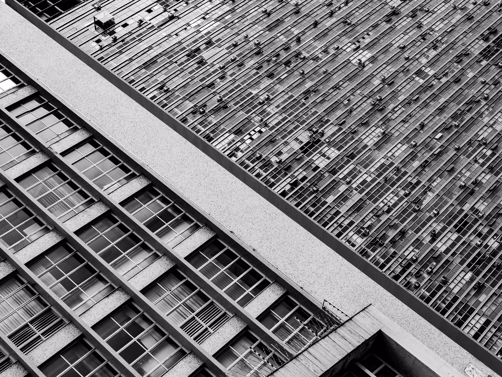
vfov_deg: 29.1
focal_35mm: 50
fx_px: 725
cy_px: 188
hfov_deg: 38.2
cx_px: 251
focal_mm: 22.7
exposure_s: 1/500
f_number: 8
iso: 400
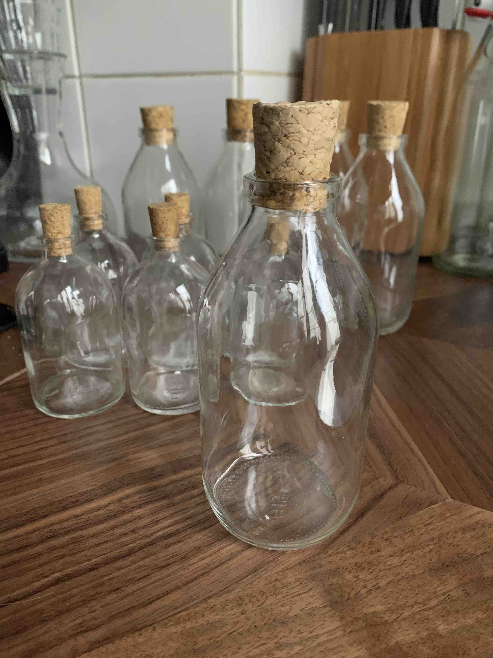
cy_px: 329
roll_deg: -0.4
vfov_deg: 67.3
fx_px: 494
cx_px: 246
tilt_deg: -24.2
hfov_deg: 53.1
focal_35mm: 26
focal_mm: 4.25
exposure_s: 1/30
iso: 640
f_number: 1.8
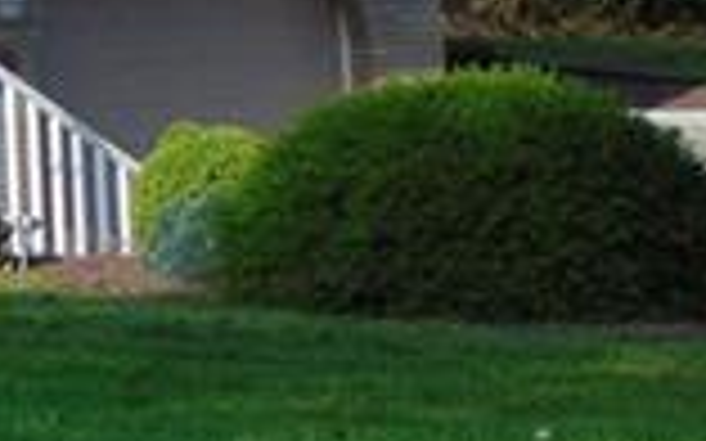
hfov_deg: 8.5
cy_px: -342
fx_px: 4366
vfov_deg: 5.7
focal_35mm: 227
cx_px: -908
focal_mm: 7.6
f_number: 3.3
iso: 80
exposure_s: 1/800
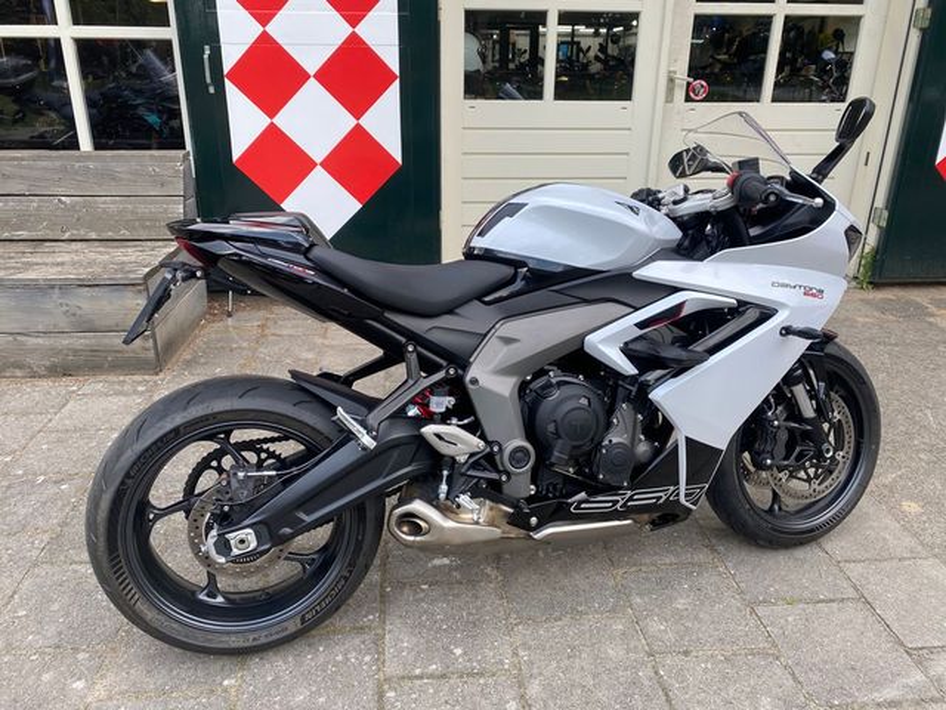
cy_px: 355
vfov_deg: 53.1
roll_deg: -1.2
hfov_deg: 67.3
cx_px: 473
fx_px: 711
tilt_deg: -21.2
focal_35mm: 26
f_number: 1.8
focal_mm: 4.25
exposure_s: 1/277
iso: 32
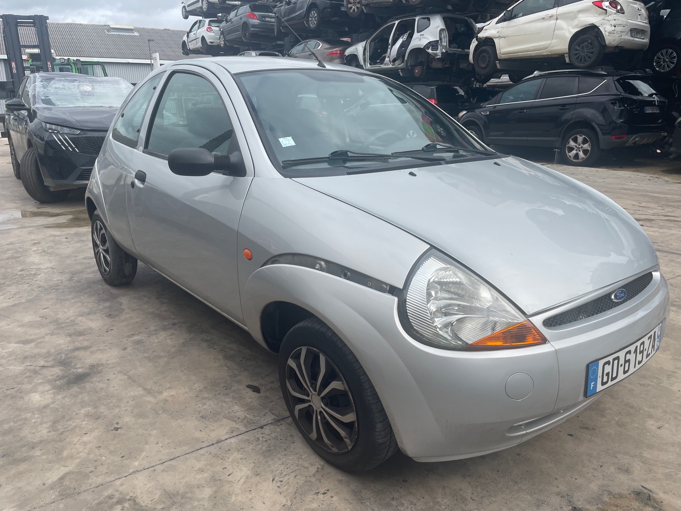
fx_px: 511
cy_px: 256
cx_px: 340
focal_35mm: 26
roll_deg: -0.1
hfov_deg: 67.3
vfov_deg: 53.1
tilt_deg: -17.0
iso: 32
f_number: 1.6
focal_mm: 4.2
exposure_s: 1/2747
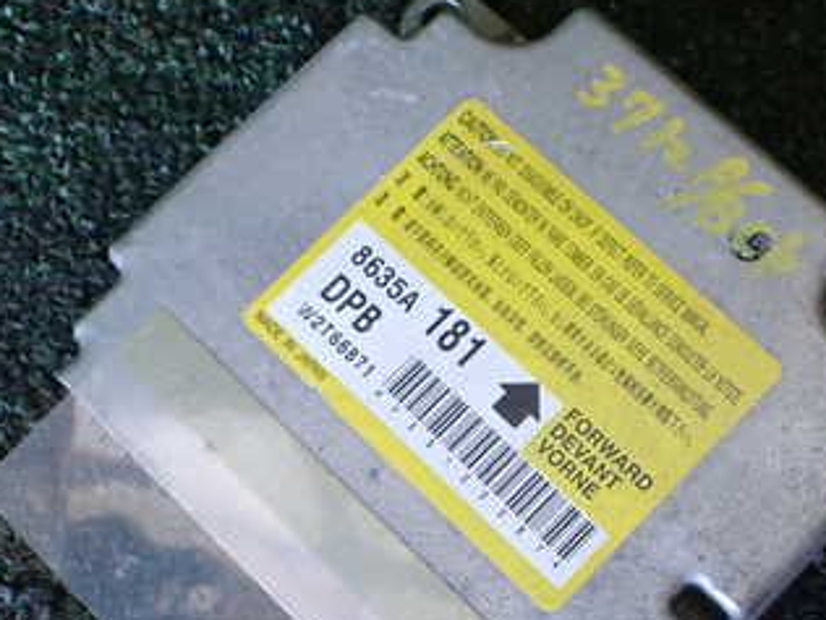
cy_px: 471
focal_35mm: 57
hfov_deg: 33.4
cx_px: 562
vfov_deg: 25.3
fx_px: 1360
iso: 800
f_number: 2.3
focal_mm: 5.4
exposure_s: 1/125
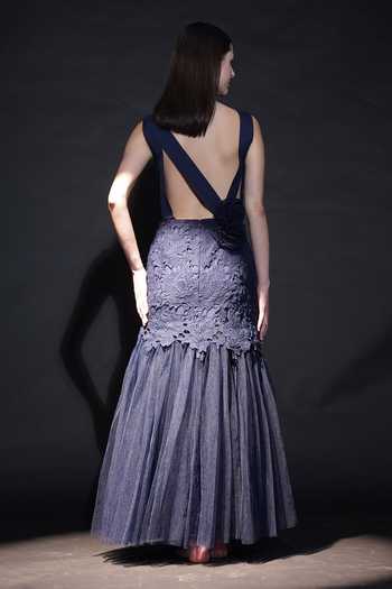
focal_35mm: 70
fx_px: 1143
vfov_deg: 28.8
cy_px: 294
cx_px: 196
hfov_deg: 19.5
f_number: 2.8
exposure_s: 1/160
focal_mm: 70
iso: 640
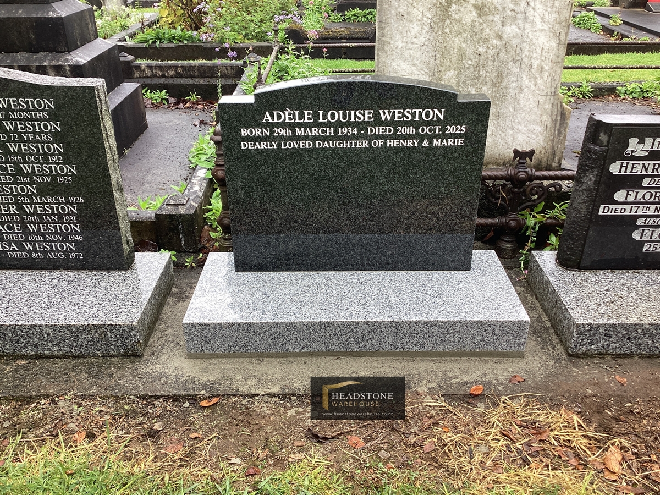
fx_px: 591
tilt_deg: -27.4
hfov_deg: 58.4
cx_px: 330
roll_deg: +0.4
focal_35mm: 31
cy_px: 248
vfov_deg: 45.4
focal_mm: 3.3
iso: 25
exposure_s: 1/123
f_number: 2.4
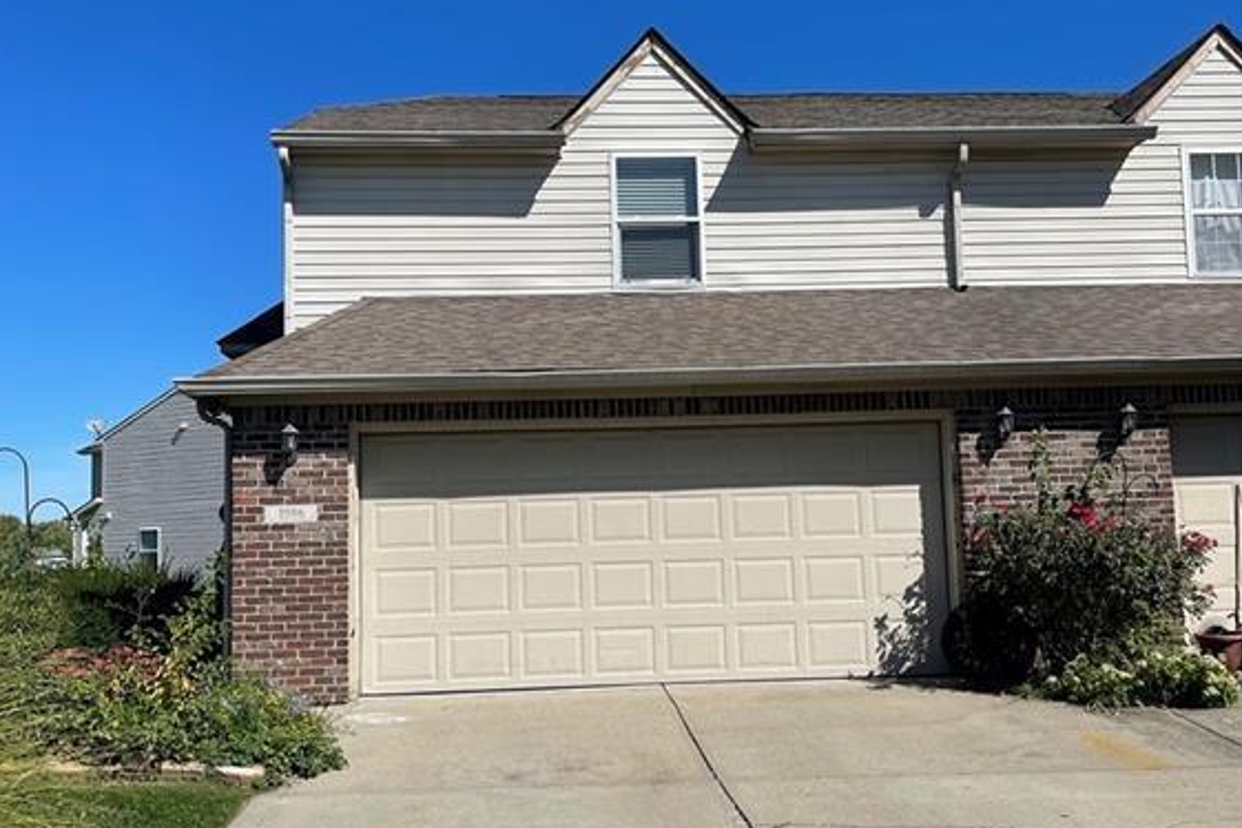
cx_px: 618
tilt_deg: +6.4
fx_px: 1276
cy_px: 432
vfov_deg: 35.9
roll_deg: +0.9
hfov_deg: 51.9
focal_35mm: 37
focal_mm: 5.1
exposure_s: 1/5618
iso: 32
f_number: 1.6
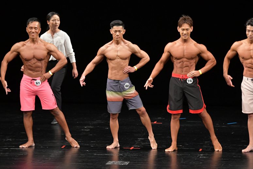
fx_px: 1791
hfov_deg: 8.1
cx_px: 126
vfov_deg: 5.4
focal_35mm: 255
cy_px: 84
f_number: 5.6
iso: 3200
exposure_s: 1/400
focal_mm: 170
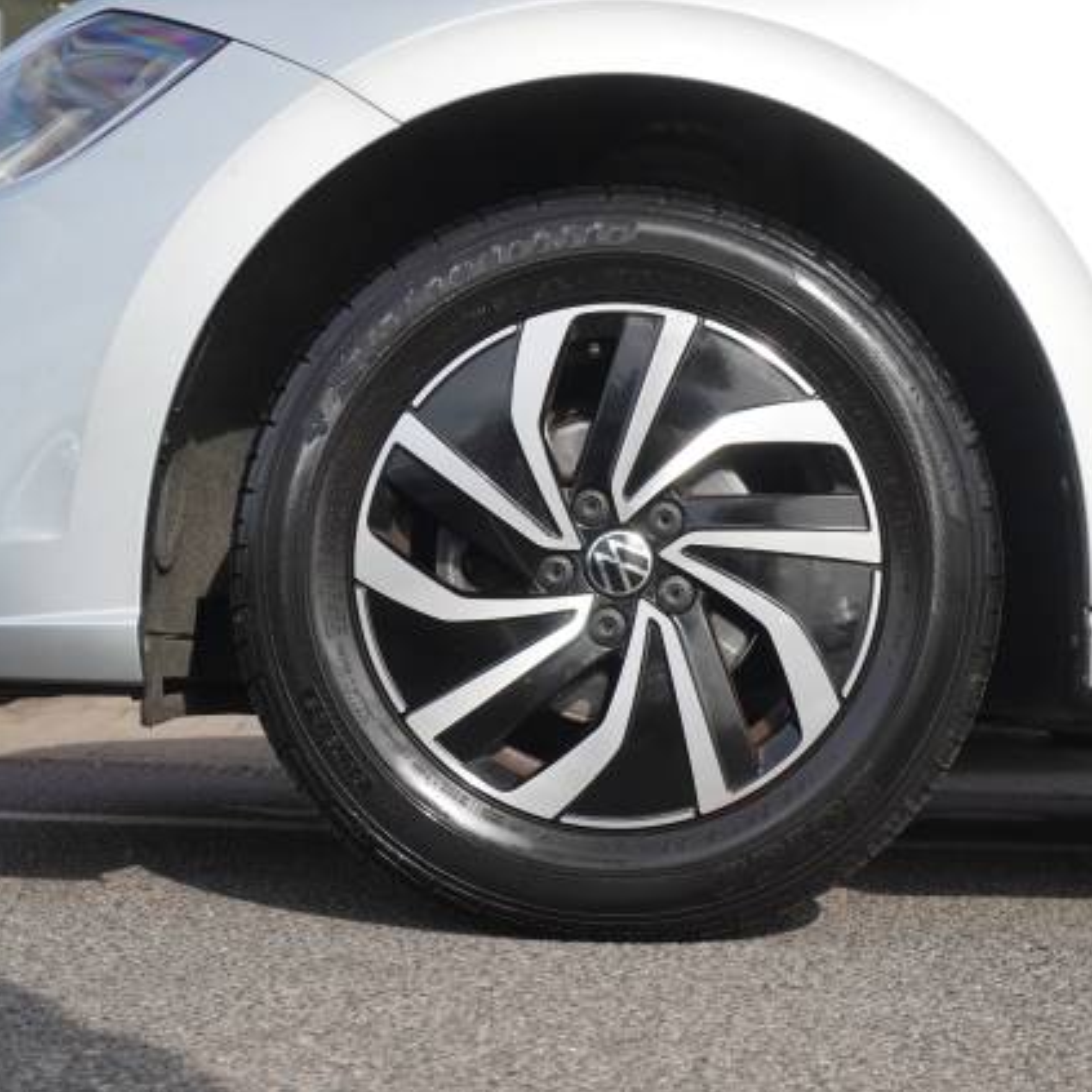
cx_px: 640
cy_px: 545
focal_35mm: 54
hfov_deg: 31.6
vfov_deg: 31.6
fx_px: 1927
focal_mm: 28
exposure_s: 1/125
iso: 100
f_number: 6.7
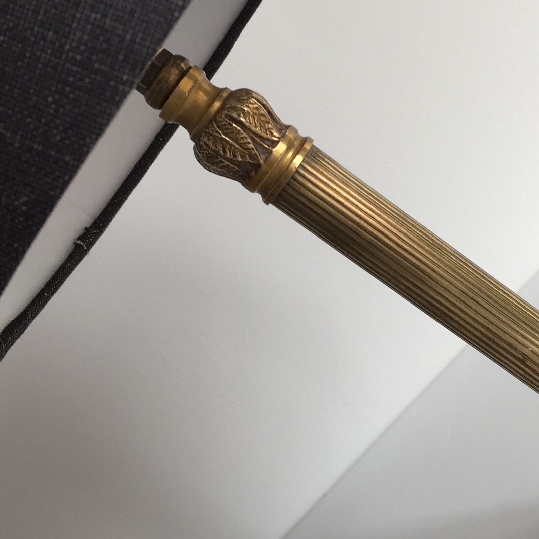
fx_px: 916
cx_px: 403
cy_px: 270
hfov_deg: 32.2
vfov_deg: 32.8
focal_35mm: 52
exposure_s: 1/100
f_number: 2.2
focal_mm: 4.15
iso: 40
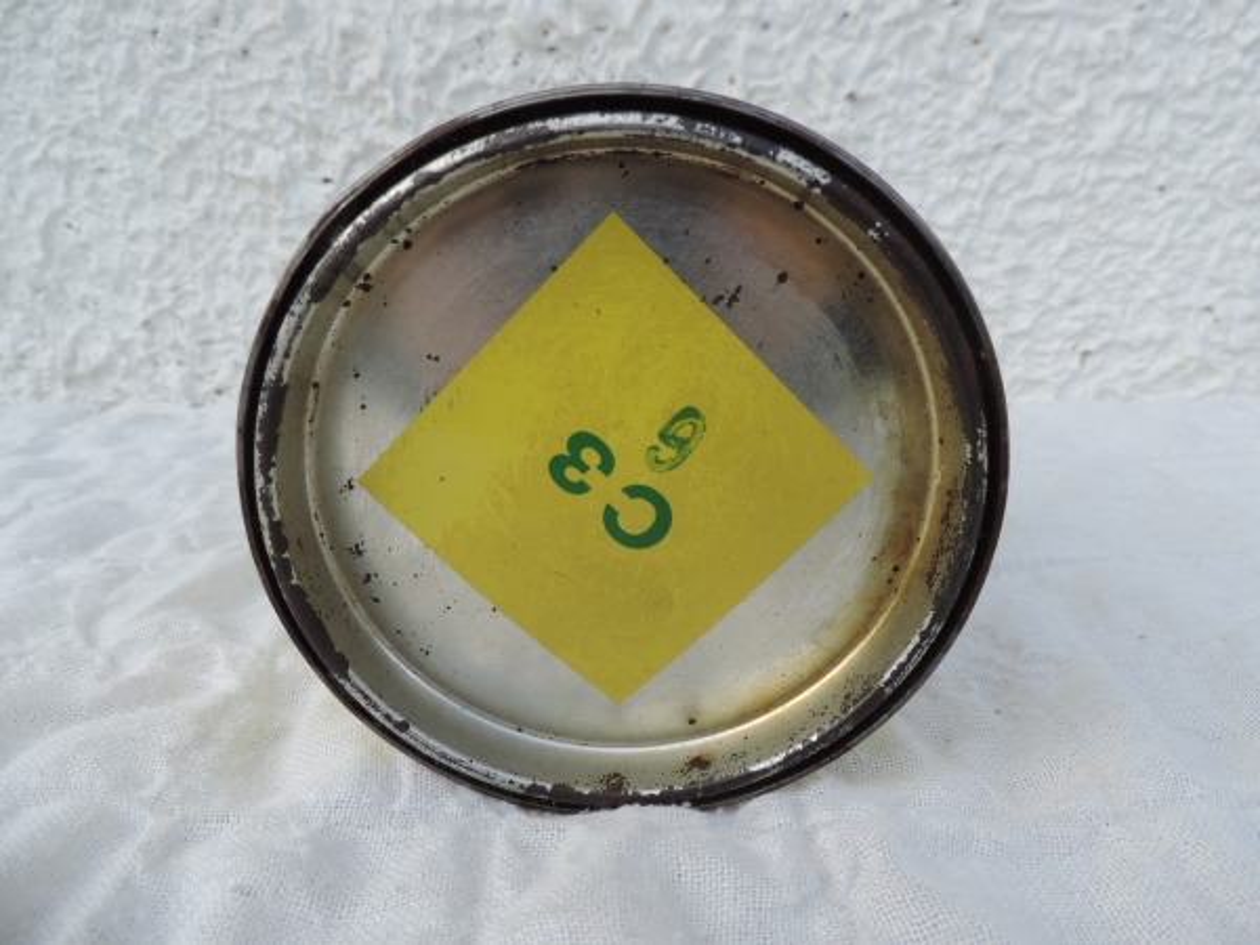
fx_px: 874
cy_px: 472
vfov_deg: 56.8
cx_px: 630
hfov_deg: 71.6
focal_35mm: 24
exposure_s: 1/500
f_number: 3
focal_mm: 4.3
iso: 80
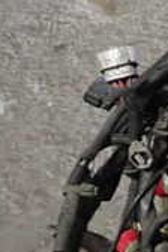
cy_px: 204
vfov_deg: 21.6
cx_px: 412
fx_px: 651
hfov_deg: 11.8
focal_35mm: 93
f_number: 2
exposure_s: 1/30
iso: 200
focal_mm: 4.5
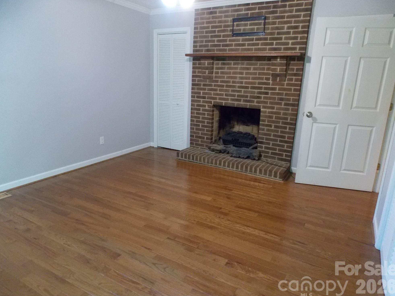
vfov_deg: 56.8
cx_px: 193
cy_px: 146
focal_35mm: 24
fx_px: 274
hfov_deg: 71.6
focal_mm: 4
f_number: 3.1
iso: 400
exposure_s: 1/13
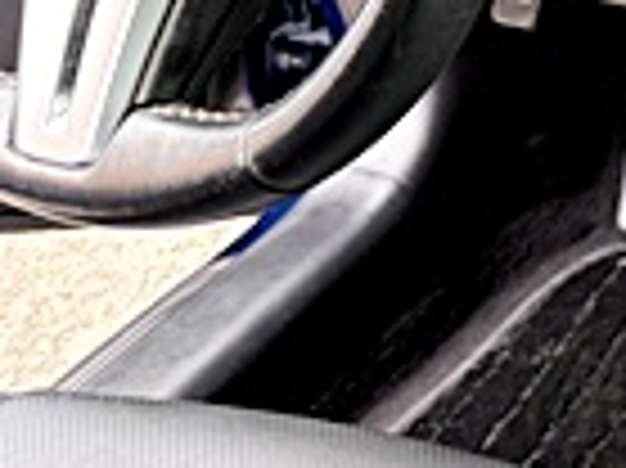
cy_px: -50
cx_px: 1146
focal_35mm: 92
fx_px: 1662
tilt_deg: -28.5
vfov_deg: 15.6
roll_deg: +3.2
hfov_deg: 17.2
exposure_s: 1/121
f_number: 1.78
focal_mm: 6.76
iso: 200
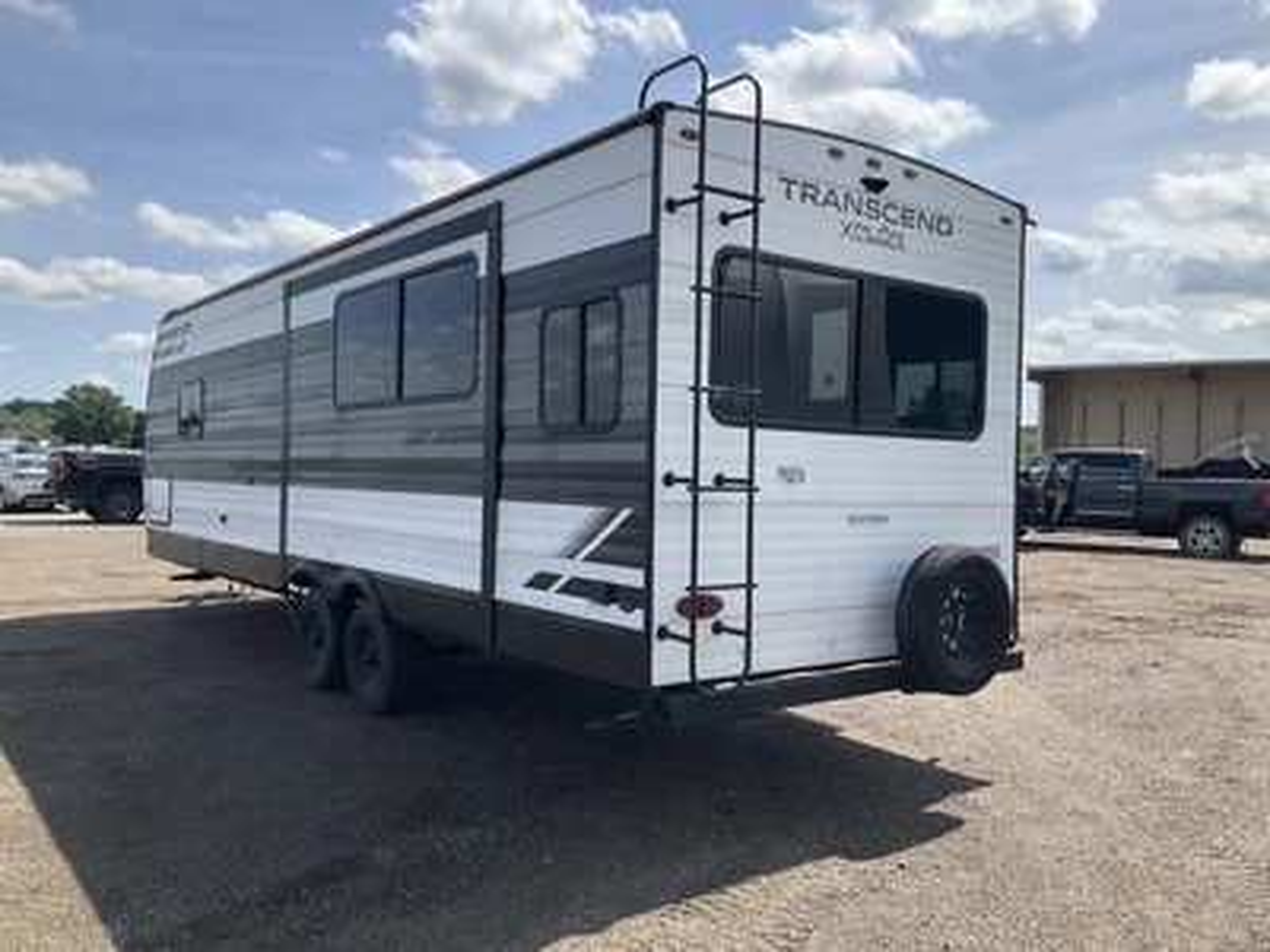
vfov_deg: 48.2
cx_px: 635
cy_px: 476
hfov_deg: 61.7
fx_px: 1064
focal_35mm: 29
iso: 25
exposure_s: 1/1848
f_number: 1.8
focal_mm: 3
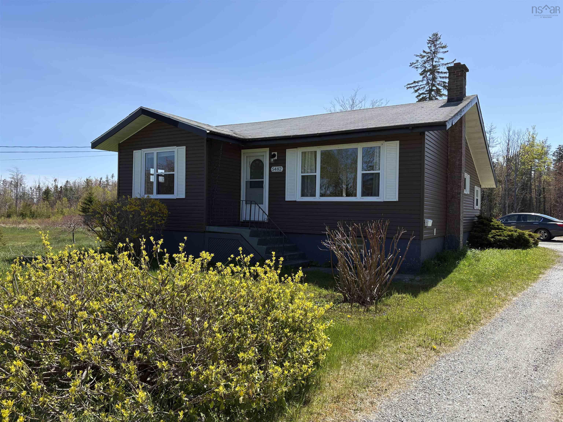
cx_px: 282
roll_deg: -0.2
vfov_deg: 53.1
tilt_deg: +0.0
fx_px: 423
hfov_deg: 67.3
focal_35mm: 26
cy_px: 211
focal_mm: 5.96
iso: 50
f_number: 1.6
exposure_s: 1/2538
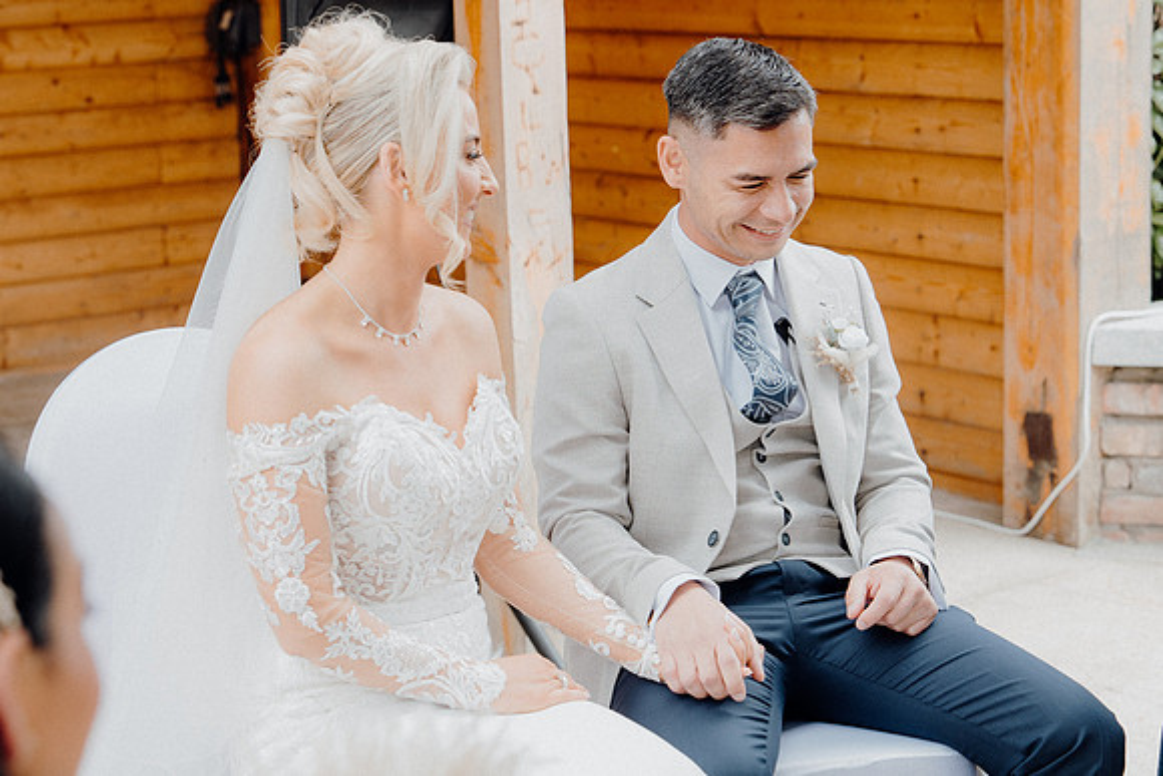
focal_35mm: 84
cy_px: 388
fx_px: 2714
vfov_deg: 16.3
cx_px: 582
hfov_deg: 24.2
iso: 125
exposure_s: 1/200
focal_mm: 56
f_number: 3.5
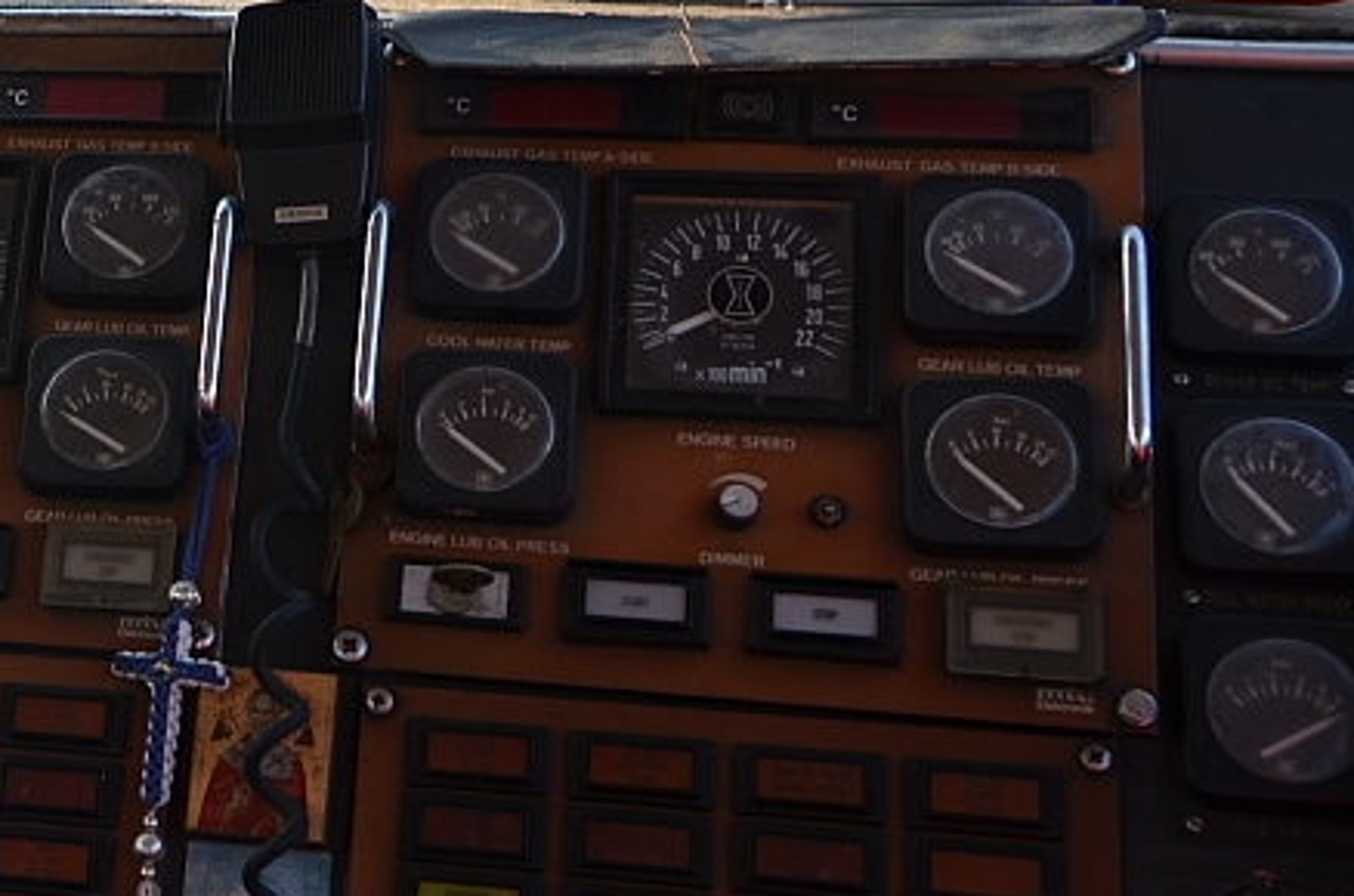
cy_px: 187
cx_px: -297
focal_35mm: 74
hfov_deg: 24.6
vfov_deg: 18.2
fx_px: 2777
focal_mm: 18
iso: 100
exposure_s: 1/125
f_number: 5.6
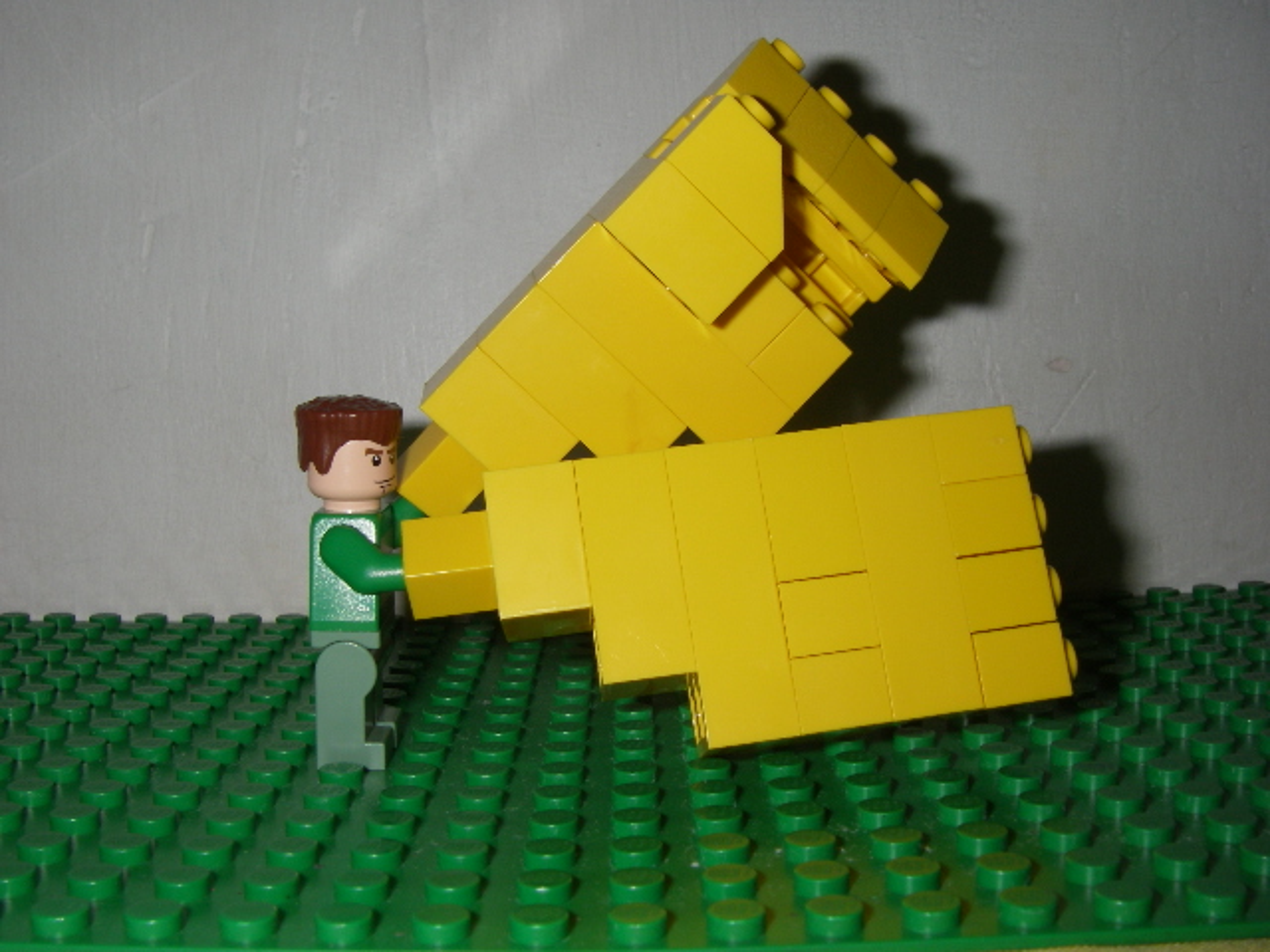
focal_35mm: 38
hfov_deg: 49.0
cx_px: 635
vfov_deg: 37.7
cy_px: 476
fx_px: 1394
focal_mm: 6.3
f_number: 6.6
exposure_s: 1/40
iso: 80
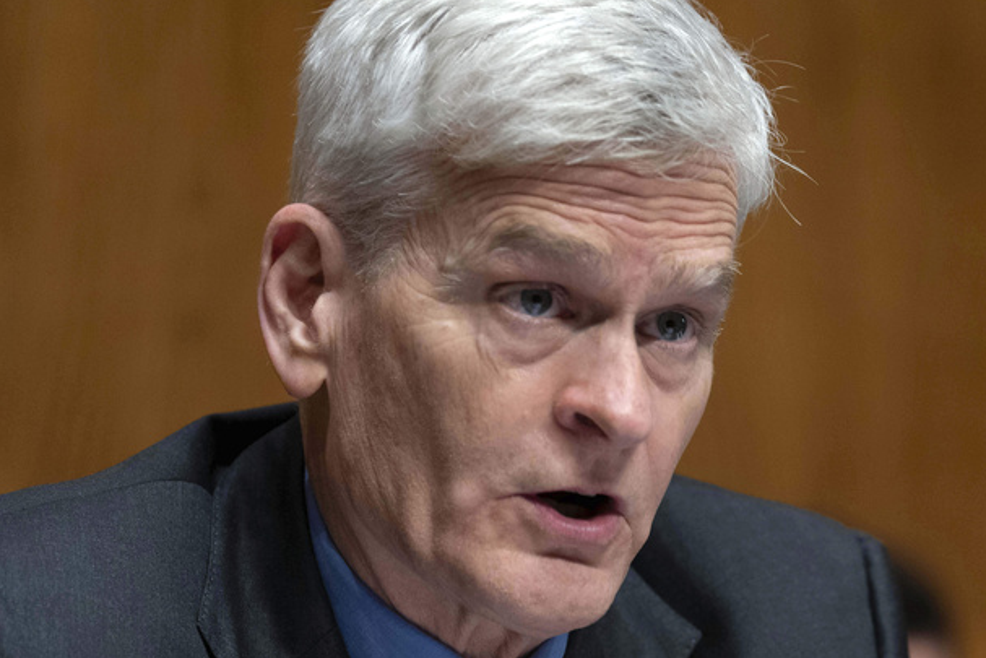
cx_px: 682
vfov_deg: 4.5
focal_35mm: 307
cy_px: 439
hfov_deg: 6.7
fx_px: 8410
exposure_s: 1/320
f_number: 3.2
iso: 2000
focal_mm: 182
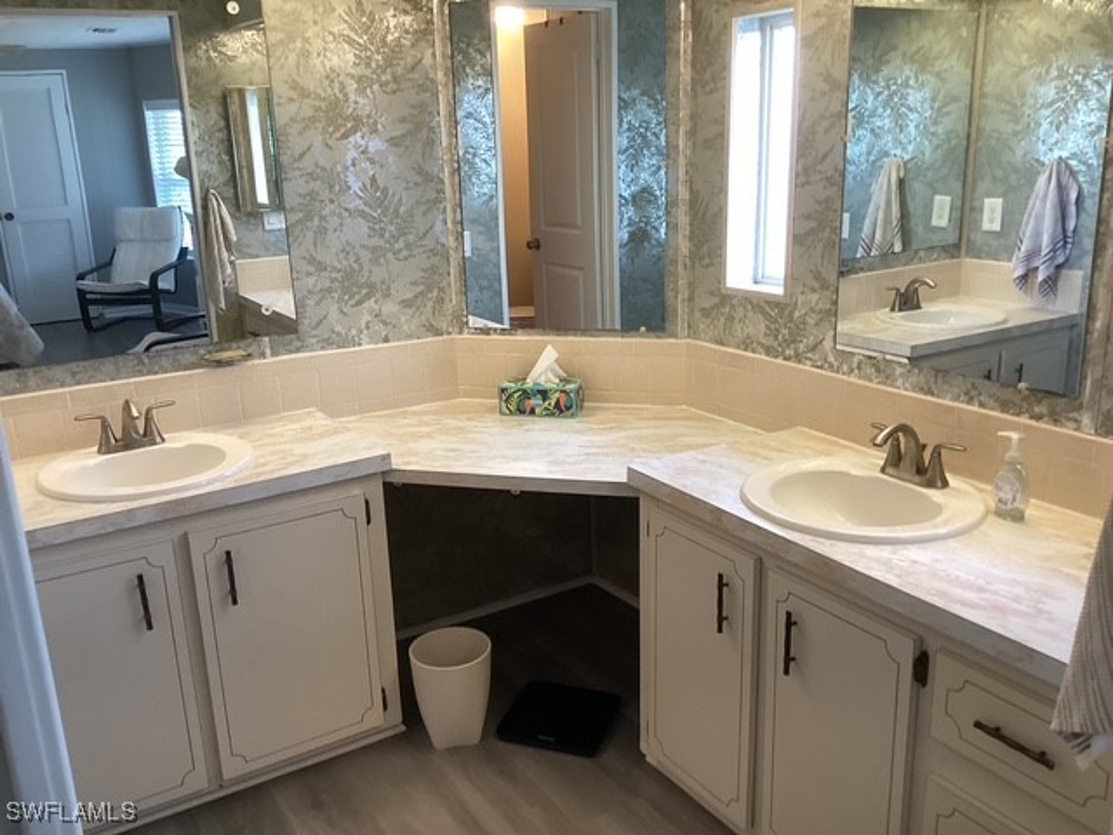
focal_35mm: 31
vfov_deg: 45.4
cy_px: 418
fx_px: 997
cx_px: 556
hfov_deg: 58.4
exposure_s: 1/50
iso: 125
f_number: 2.4
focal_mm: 3.3
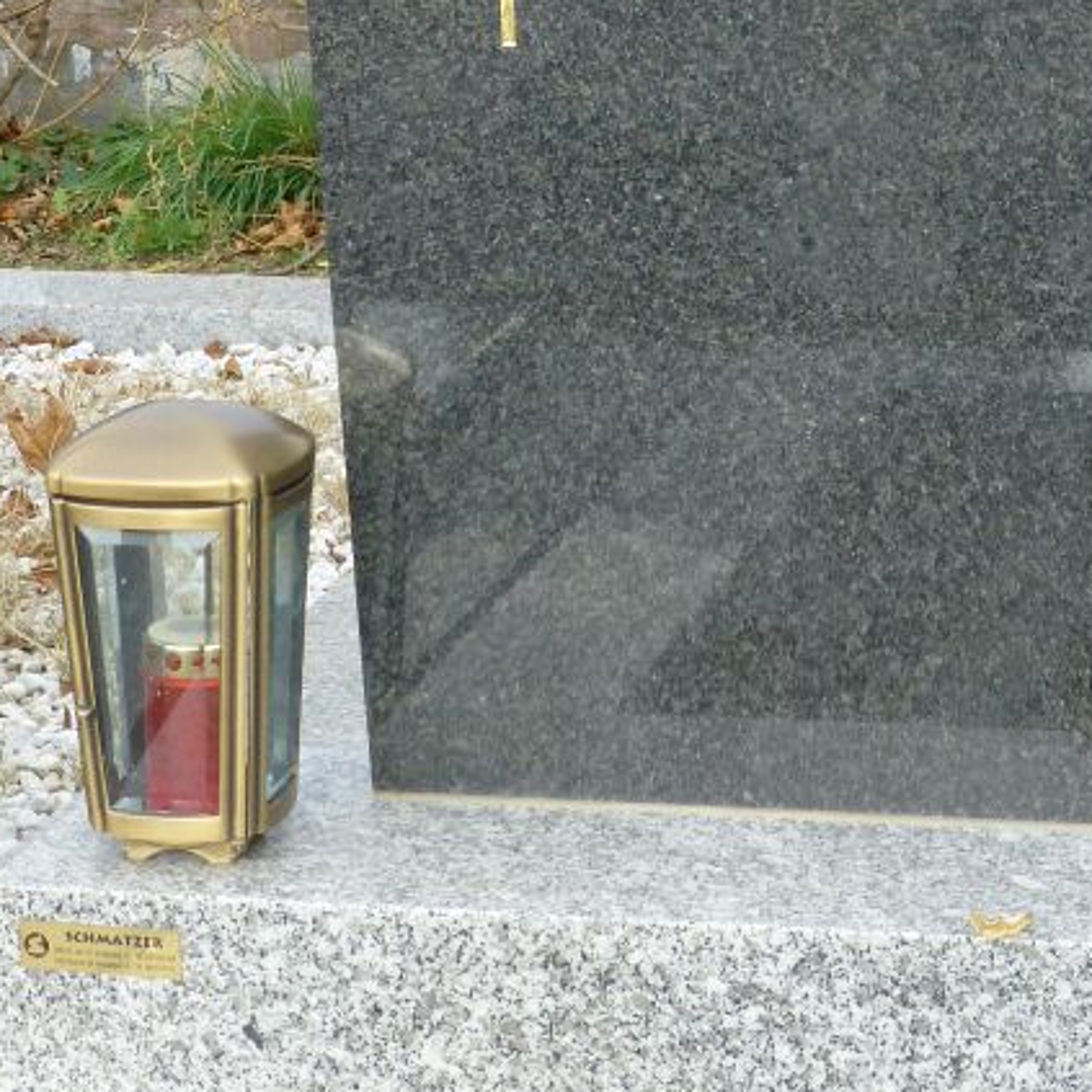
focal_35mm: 147
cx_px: 880
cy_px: -12
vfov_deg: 11.8
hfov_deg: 11.8
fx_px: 5246
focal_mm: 11.7
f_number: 4.9
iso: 200
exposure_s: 1/200
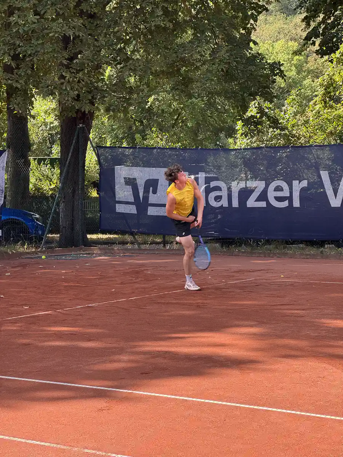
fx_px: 1017
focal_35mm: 77
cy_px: 228
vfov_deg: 25.3
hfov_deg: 19.1
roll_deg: +0.9
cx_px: 172
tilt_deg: +0.0
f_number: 2.8
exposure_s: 1/122
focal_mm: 9
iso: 25
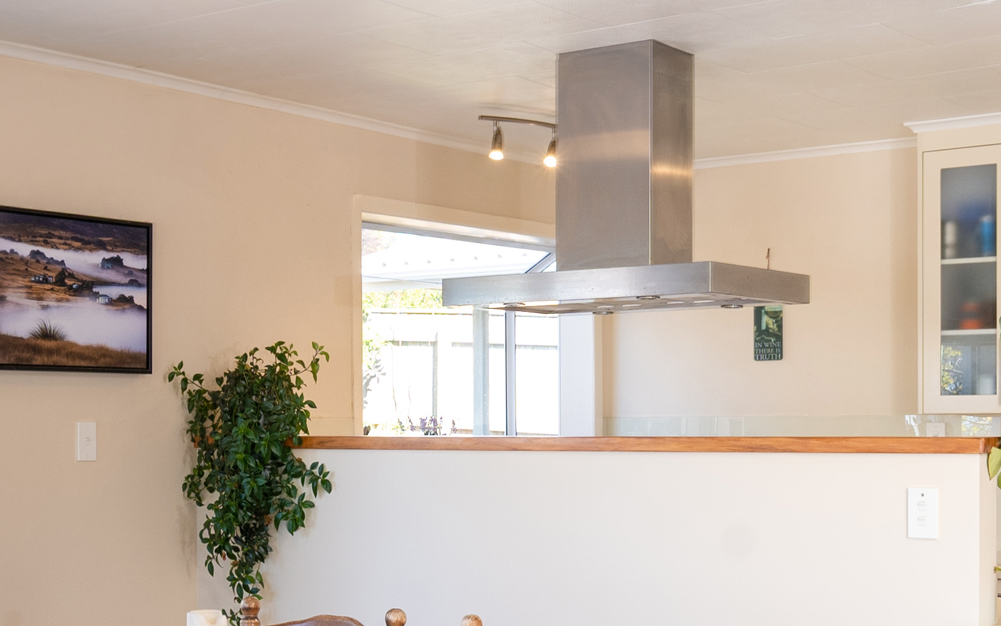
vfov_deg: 20.5
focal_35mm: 63
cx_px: 366
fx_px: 1719
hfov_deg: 32.3
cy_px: 454
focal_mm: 17
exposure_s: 1/20
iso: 250
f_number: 8
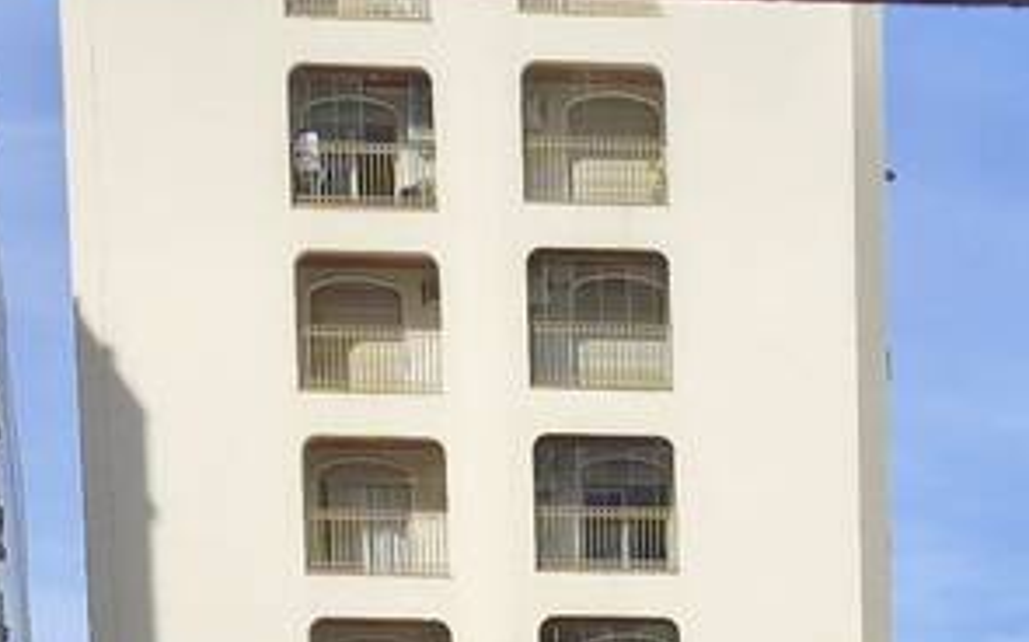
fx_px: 3335
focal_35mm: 119
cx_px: 1036
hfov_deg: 17.1
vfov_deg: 10.0
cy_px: 1399
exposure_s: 1/916
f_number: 1.8
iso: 50
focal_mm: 5.54
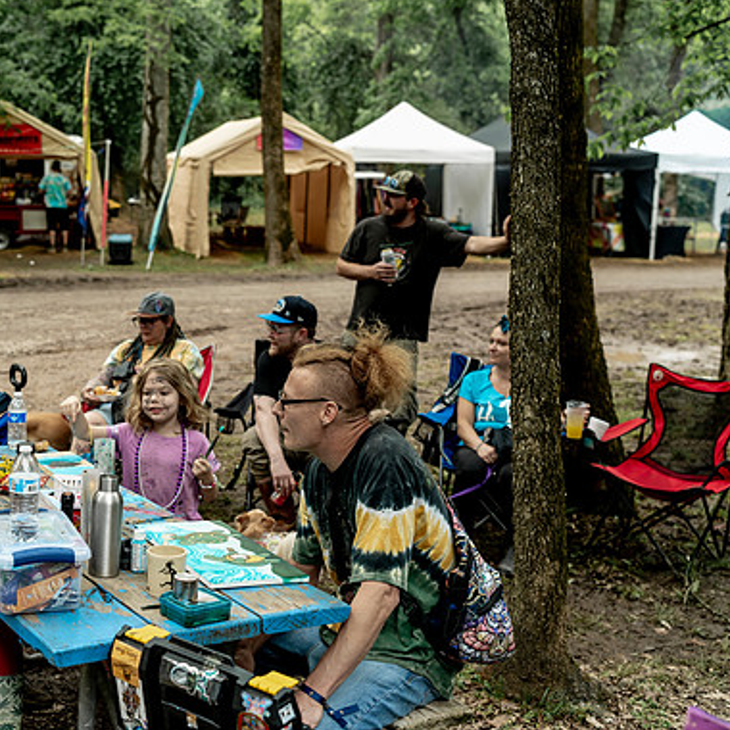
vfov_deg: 35.4
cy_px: 364
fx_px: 1145
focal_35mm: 48
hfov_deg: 34.8
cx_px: 202
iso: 160
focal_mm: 37
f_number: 2.8
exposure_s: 1/200
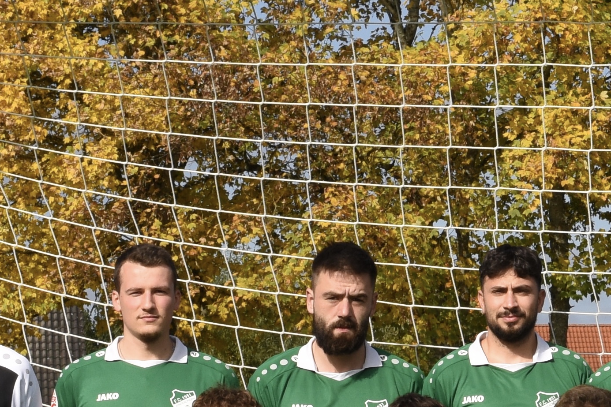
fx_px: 3156
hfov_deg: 10.7
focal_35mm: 186
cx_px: 924
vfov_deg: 7.3
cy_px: 497
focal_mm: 50
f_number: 14
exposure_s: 1/320
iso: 250
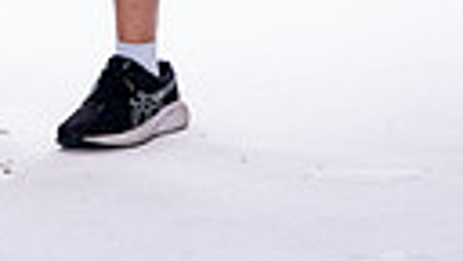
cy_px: -500
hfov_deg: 5.6
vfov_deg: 3.1
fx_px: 4739
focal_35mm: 386
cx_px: 83
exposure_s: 1/250
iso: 800
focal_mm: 105
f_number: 5.6
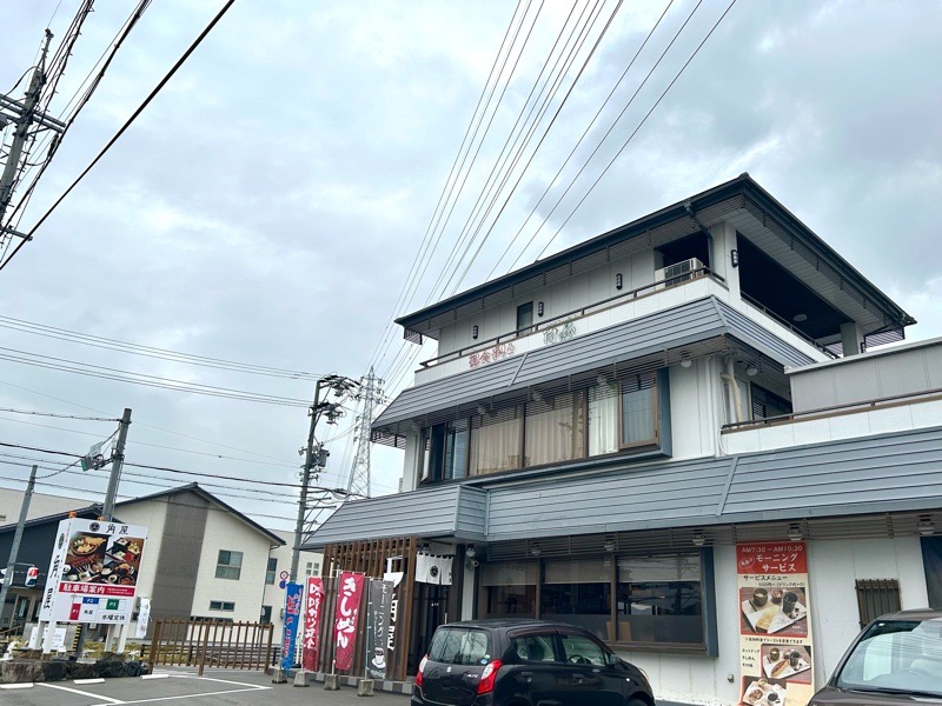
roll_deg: -2.6
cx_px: 471
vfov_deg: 53.1
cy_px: 353
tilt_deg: +17.4
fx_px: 708
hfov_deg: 67.3
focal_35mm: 26
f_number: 1.5
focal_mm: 5.7
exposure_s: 1/4630
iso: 50
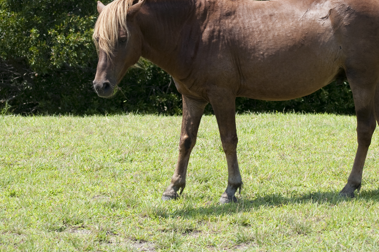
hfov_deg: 12.3
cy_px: 54
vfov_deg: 8.2
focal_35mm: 167
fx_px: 1756
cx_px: 232
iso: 200
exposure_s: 1/500
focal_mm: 66
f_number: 5.6
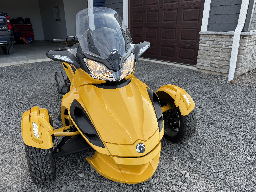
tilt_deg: -21.9
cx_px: 125
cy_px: 98
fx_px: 185
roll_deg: +0.4
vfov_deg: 54.9
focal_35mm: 25
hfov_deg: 69.4
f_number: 1.78
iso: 80
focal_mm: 6.76
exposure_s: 1/1106
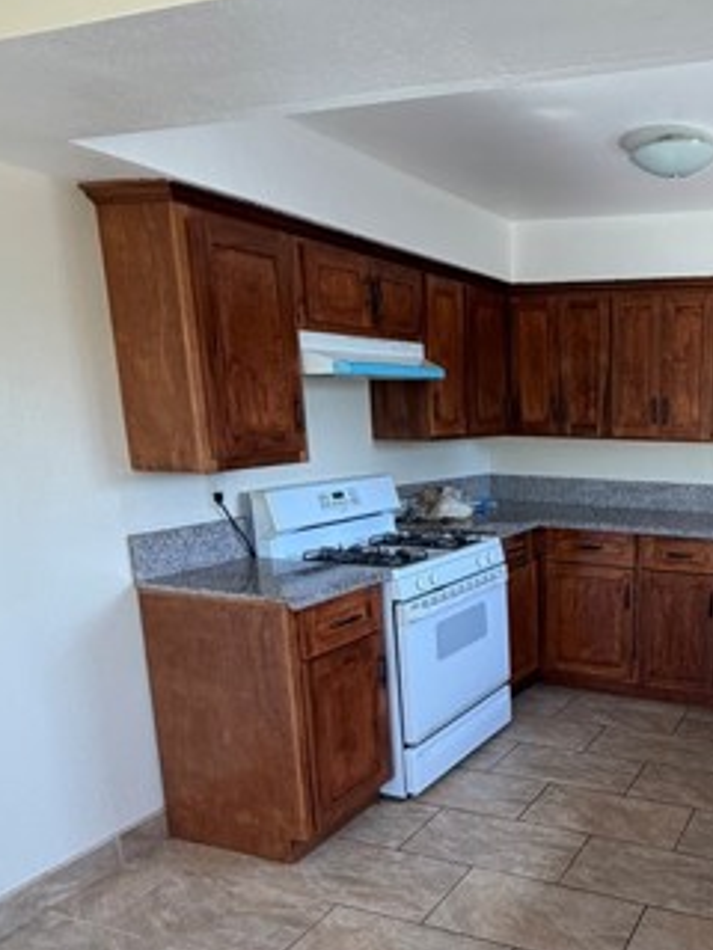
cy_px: 570
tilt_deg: -8.4
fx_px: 769
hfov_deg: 45.2
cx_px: 639
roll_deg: -0.2
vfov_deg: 62.9
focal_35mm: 28
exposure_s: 1/121
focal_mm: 2.22
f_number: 2.2
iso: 160
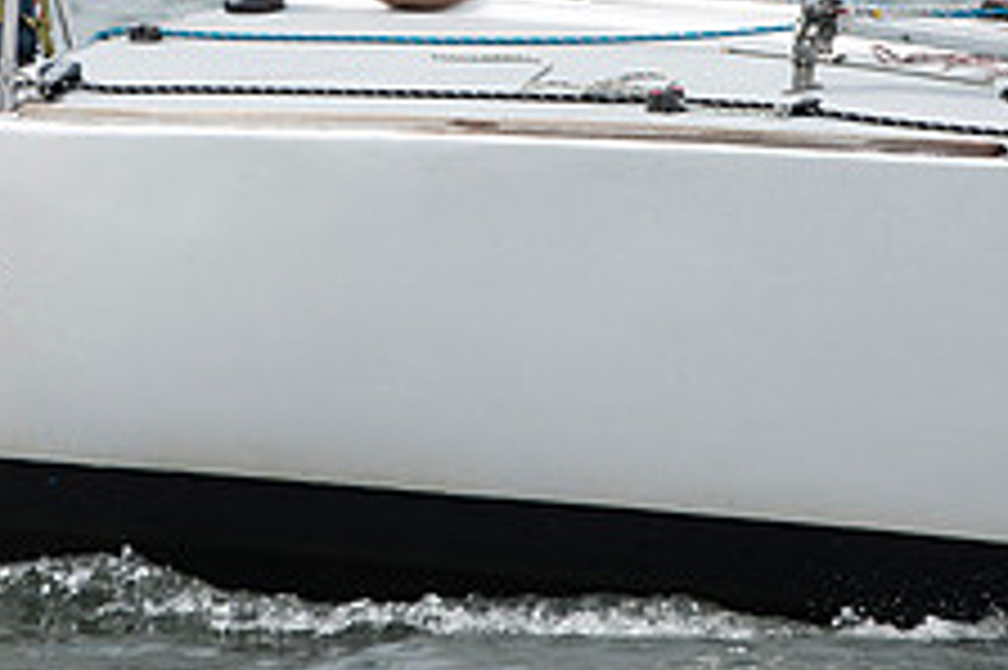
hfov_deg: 4.0
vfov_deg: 2.6
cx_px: 346
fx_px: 14521
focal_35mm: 519
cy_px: 74
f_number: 8
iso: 320
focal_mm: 200
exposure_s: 1/1250
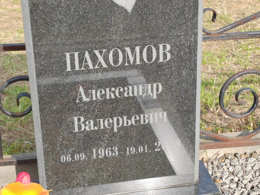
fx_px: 631
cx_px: 130
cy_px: 98
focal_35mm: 84
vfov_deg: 17.6
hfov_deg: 23.3
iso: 100
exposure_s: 1/380
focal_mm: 5.52
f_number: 1.9
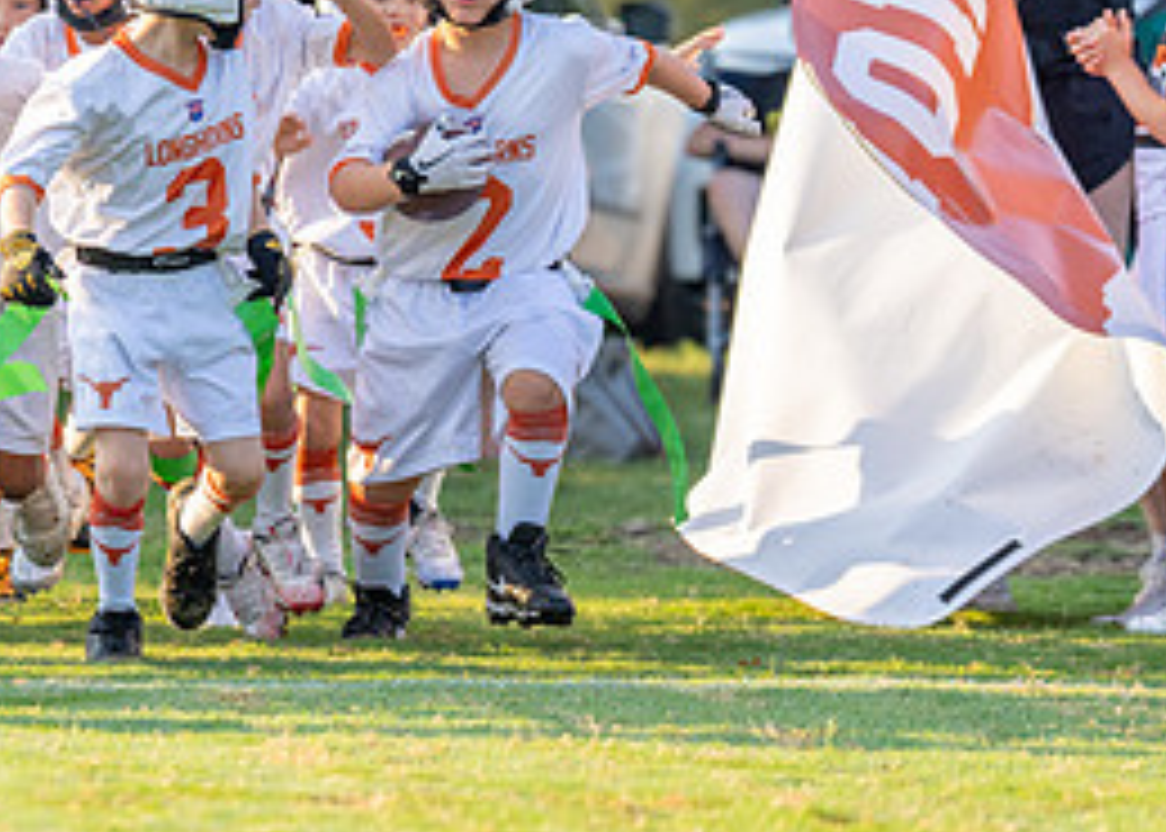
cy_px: 177
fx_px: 9835
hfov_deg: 6.8
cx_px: 292
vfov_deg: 4.8
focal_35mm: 297
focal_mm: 115
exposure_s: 1/2000
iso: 400
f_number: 2.8
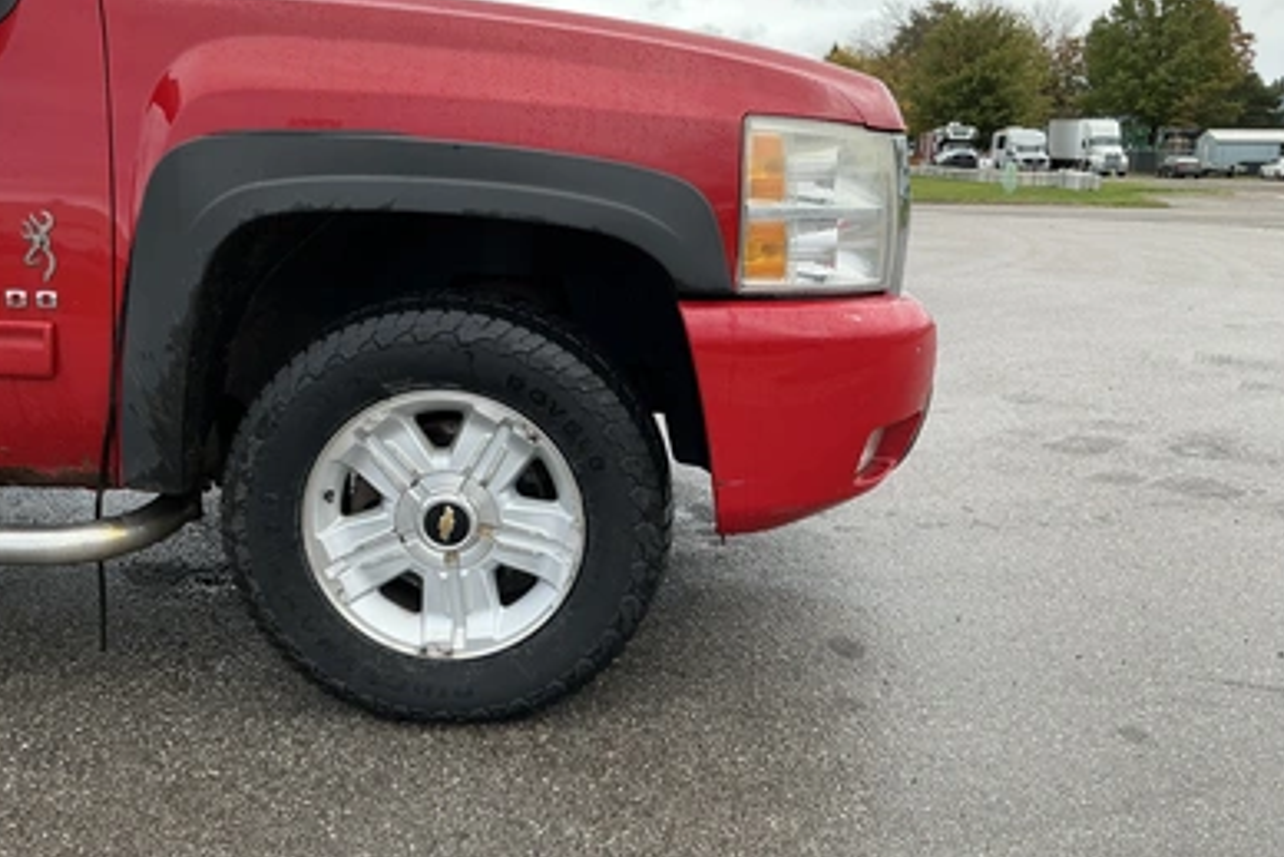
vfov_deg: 43.6
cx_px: 639
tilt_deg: -10.4
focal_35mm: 30
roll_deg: -0.3
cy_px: 387
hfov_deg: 61.9
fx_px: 1070
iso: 25
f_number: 1.8
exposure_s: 1/739
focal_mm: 3
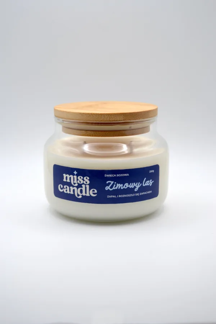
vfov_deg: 35.1
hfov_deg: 23.8
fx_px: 513
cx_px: 108
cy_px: 162
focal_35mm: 57
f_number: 5.6
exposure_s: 1/60
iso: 100
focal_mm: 38
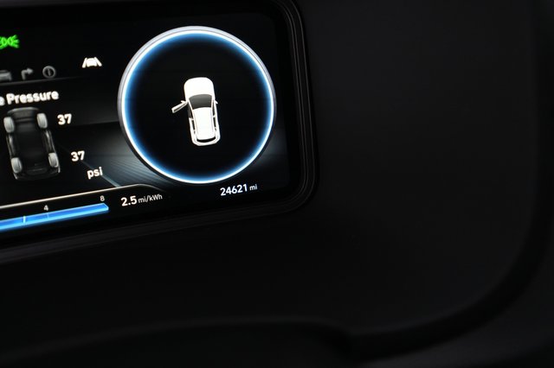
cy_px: 184
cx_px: 277
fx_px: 431
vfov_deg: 46.4
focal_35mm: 28
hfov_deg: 65.5
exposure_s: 1/100
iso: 3200
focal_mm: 28
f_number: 2.8
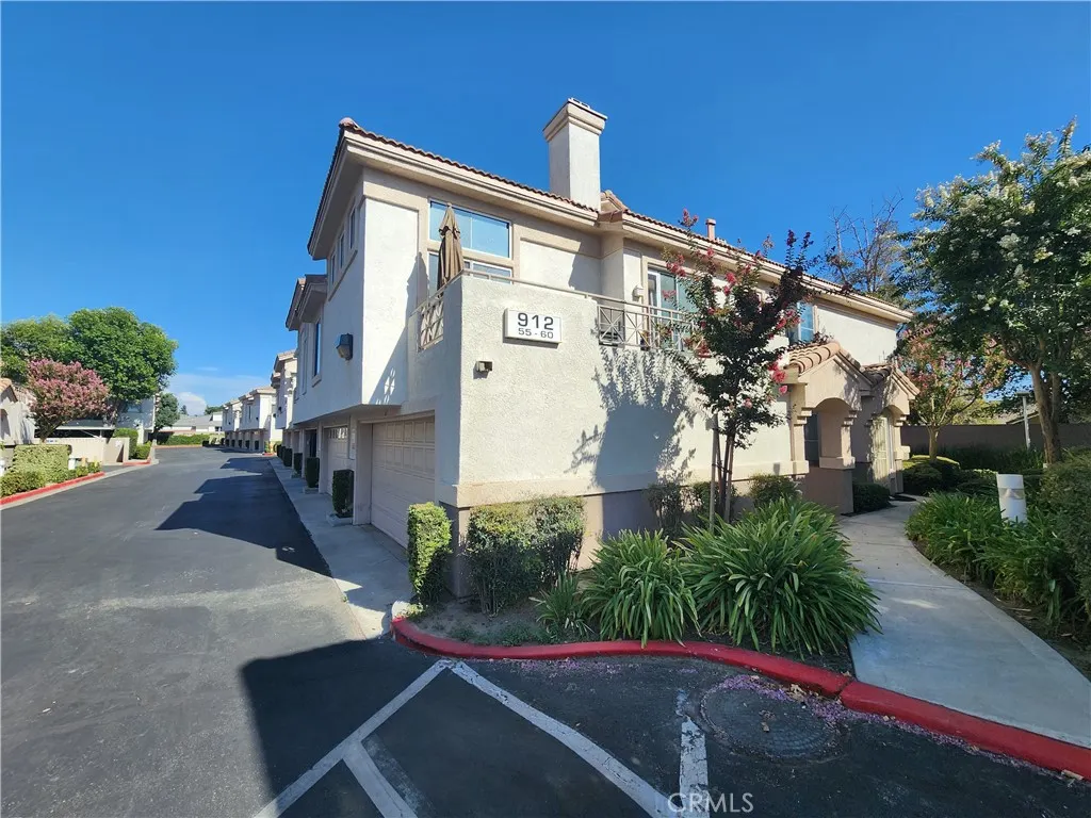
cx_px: 546
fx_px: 410
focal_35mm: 13
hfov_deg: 106.2
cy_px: 409
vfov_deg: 89.9
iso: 50
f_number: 2.2
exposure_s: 1/2060
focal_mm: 2.2
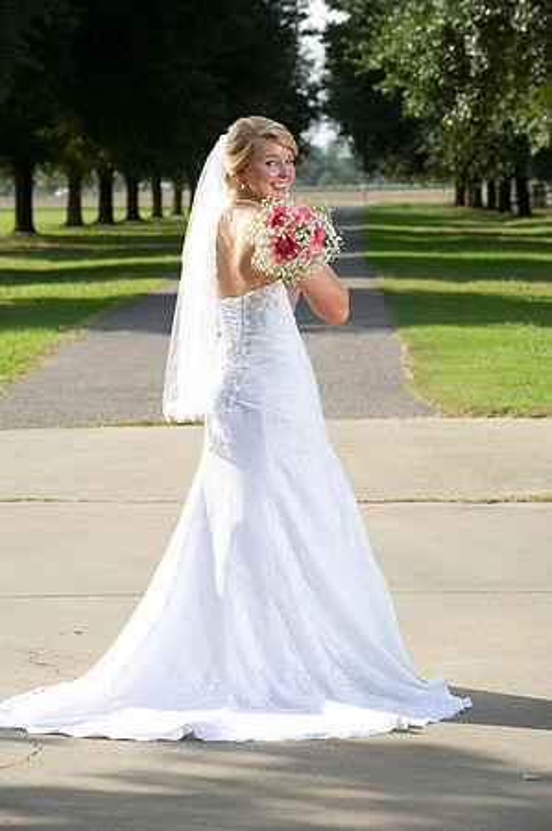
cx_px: 276
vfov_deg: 15.8
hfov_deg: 10.5
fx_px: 2997
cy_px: 416
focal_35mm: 130
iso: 250
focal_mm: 130
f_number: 7.1
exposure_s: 1/250
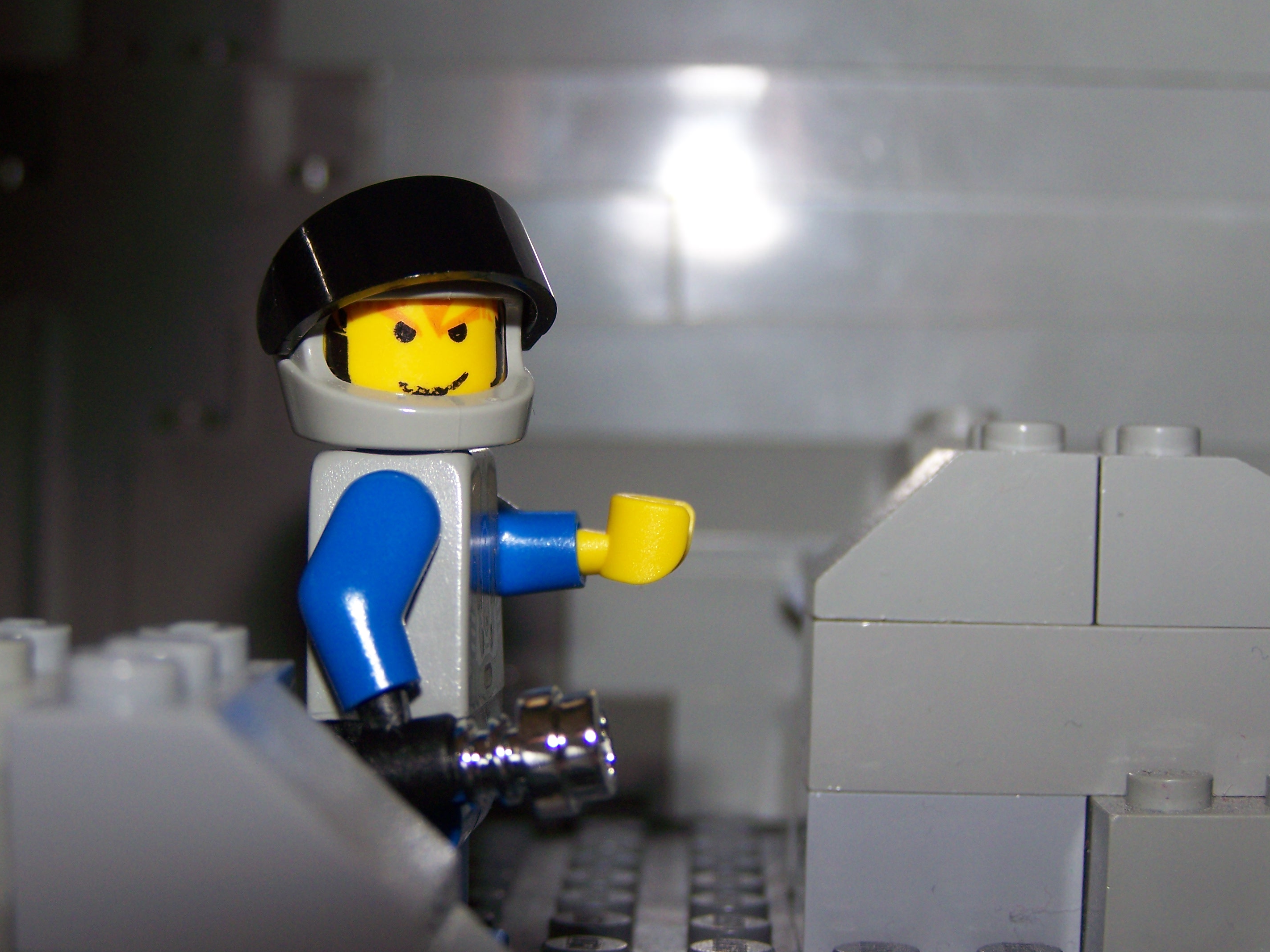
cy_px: 444
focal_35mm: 81
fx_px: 2972
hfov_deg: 24.1
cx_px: 589
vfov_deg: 18.2
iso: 80
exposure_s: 1/80
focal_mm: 12.4
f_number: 3.2
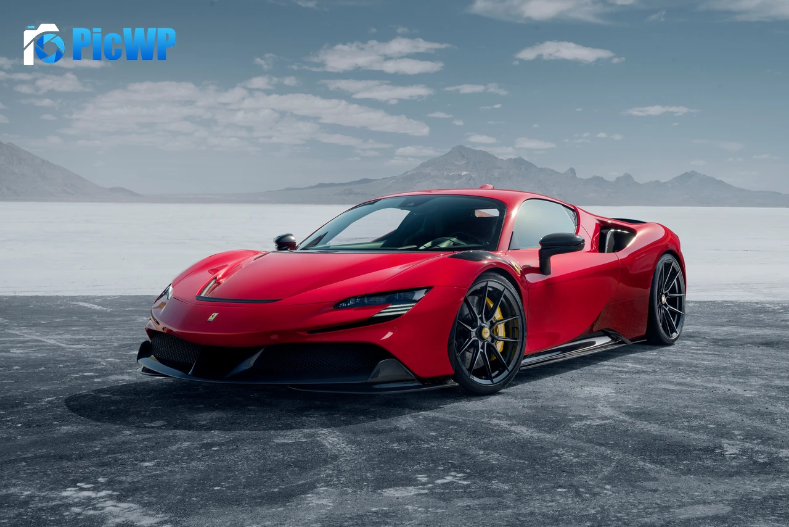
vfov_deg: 27.0
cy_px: 264
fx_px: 1096
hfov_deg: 39.6
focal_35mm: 50
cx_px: 394
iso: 50
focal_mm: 50
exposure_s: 1/50
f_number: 9
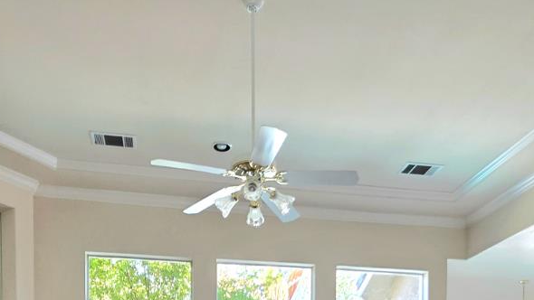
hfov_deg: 55.3
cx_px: 259
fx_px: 510
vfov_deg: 25.7
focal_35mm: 36
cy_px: 434
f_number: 1.9
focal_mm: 2.2
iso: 200
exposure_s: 1/120
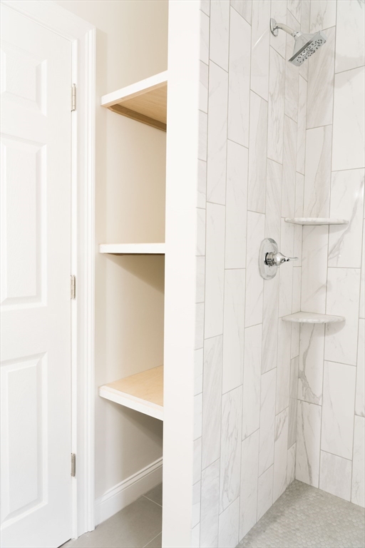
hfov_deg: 53.1
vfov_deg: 73.7
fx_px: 365
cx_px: 182
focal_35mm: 24
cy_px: 274
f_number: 6.3
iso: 320
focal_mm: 24
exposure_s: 1/6
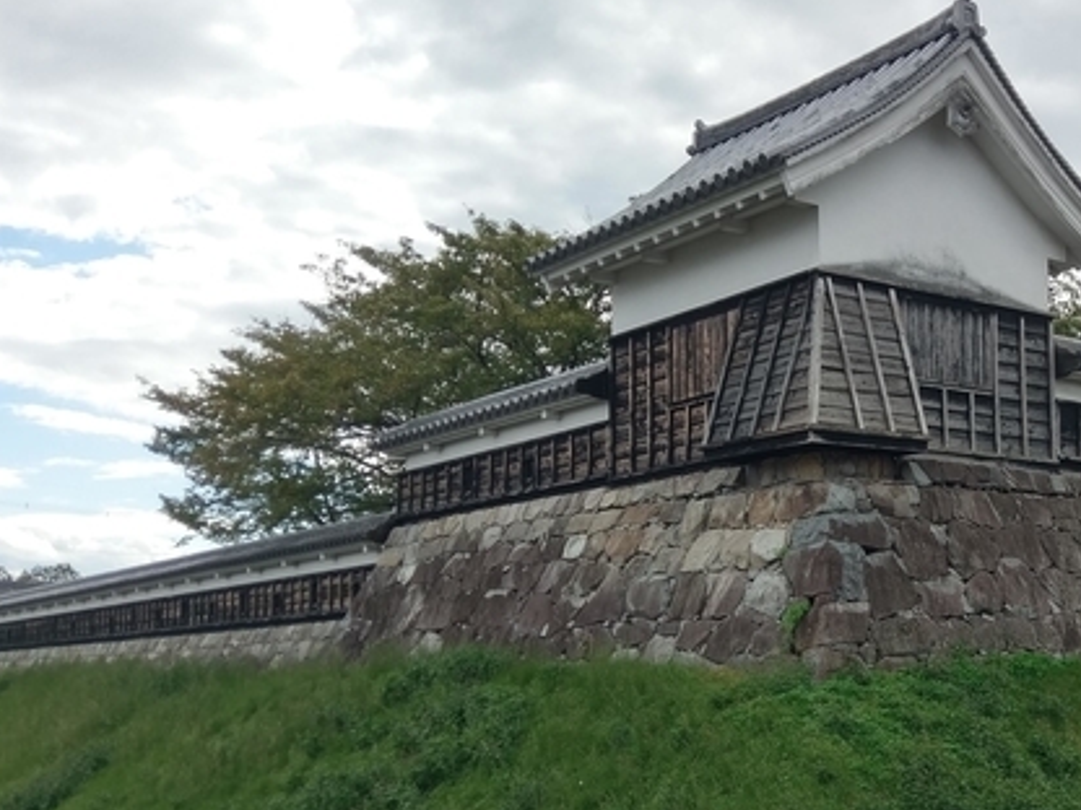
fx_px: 1561
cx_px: 917
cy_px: 519
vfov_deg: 29.0
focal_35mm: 50
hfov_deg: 36.4
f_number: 1.8
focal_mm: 4.58
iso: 100
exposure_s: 1/1011
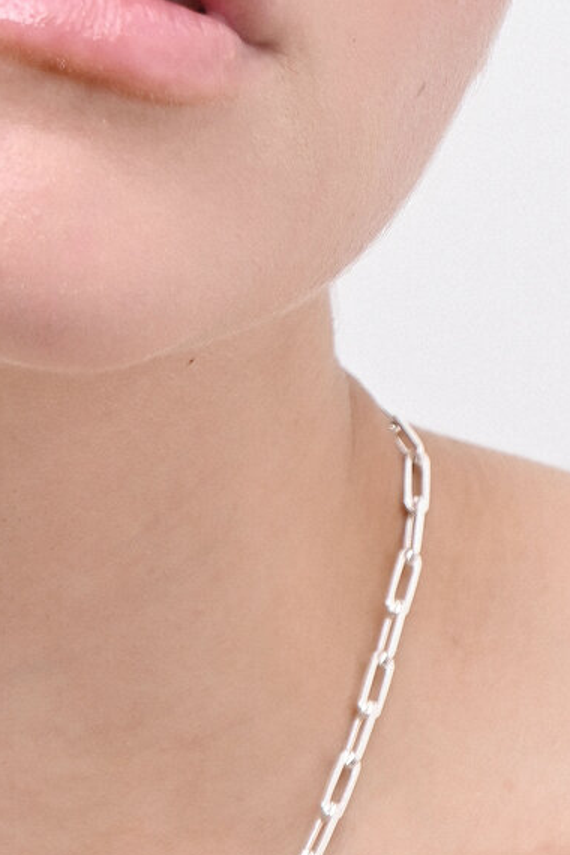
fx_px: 5058
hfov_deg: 6.4
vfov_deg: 9.6
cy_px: 939
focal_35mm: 213
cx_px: 39
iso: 200
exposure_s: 1/50
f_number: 9
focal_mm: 50
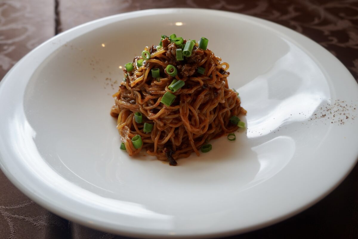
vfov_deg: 45.7
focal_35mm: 28
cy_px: 120
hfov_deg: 64.5
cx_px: 179
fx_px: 284
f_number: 4.5
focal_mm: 19
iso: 100
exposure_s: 1/50
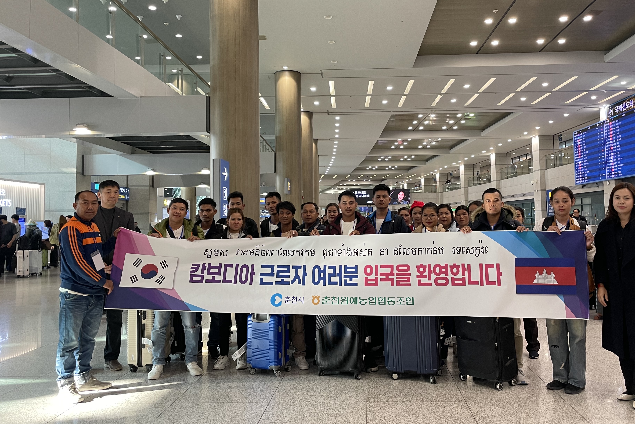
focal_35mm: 30
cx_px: 343
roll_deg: +1.2
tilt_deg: +4.0
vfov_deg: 43.6
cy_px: 194
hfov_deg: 61.8
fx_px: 529
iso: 125
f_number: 1.6
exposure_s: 1/60
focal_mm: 4.2
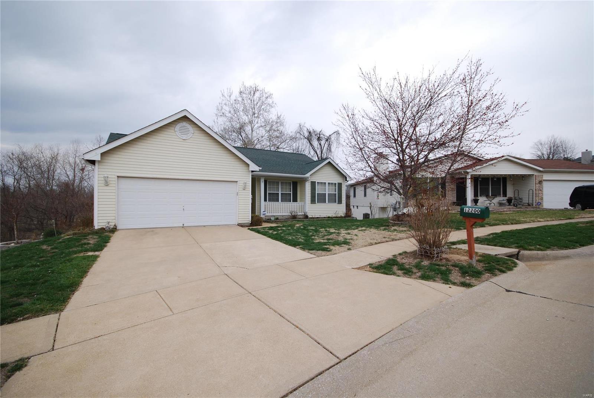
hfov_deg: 100.3
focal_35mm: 15
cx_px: 297
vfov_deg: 77.4
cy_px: 199
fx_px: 248
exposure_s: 1/200
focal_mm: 10
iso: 100
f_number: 7.1
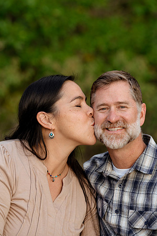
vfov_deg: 10.9
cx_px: 78
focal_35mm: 188
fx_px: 1230
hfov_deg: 7.3
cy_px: 118
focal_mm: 188
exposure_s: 1/200
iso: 640
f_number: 5.6
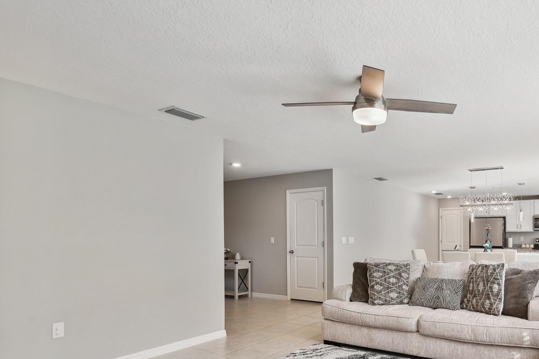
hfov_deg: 74.8
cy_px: 236
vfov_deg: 56.1
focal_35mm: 22
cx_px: 381
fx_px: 329
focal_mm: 10
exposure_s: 1/15
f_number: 8
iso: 100
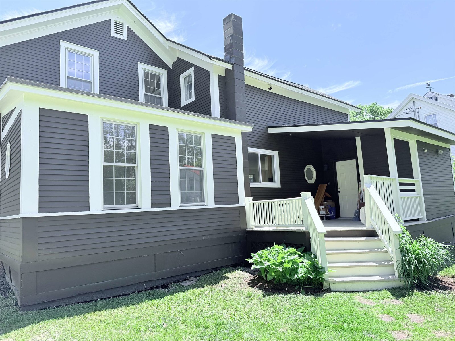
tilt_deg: +7.1
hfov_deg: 71.6
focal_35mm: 24
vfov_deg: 56.8
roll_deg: +2.7
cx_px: 228
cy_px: 170
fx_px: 315
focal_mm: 6.76
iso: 100
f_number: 1.78
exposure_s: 1/2299
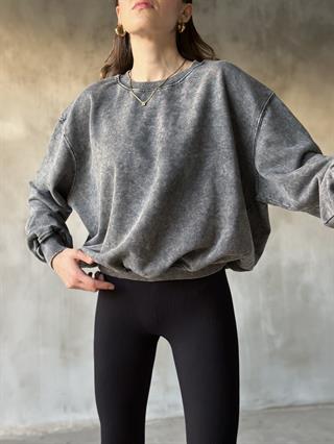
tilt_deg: -0.4
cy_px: 222
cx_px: 167
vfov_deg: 39.6
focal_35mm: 48
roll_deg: -0.2
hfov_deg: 30.3
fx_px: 617
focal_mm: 6.86
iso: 400
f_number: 1.78
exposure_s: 1/60
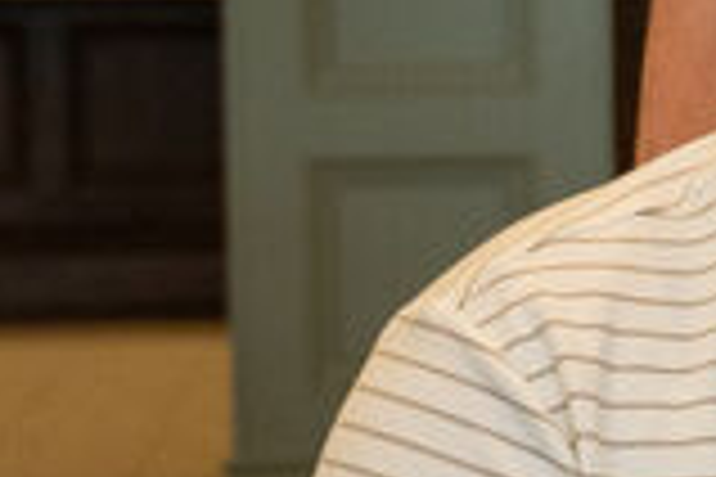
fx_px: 5250
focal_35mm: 264
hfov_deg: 6.7
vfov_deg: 5.2
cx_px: 2508
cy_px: 135
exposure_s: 1/160
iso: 1000
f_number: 2.8
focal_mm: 35
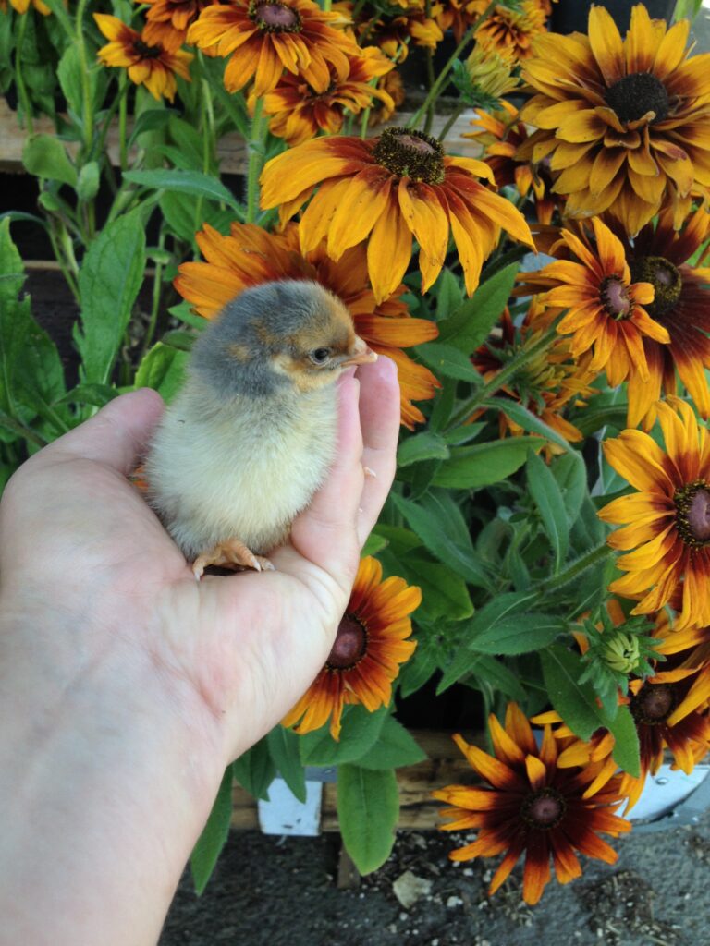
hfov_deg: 40.7
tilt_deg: -41.9
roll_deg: +0.8
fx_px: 957
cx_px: 355
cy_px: 473
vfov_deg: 52.6
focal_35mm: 35
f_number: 2.4
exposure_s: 1/260
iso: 50
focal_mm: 4.28
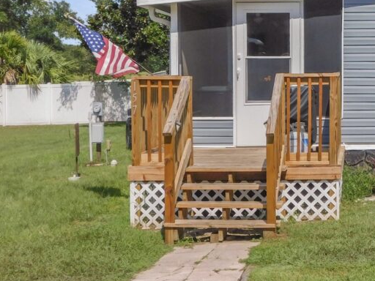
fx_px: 867
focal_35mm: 80
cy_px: 49
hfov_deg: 23.5
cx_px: 360
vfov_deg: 18.2
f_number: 7.2
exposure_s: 1/400
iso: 125
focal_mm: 7.1
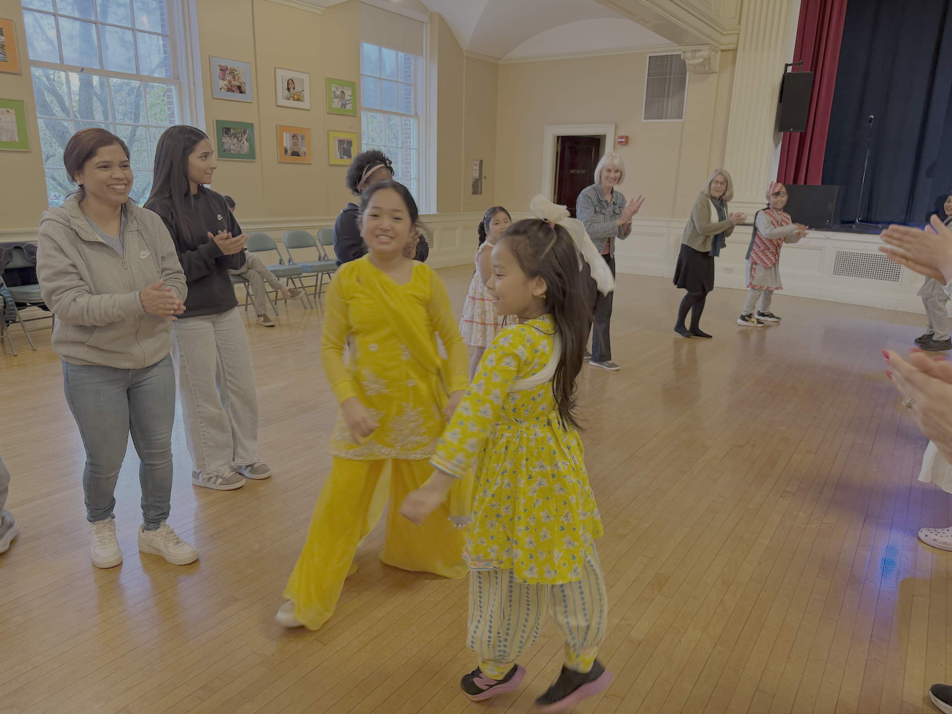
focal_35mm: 24
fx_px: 660
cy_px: 357
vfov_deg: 56.8
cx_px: 476
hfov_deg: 71.6
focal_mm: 6.76
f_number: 1.78
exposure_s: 1/60
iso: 160
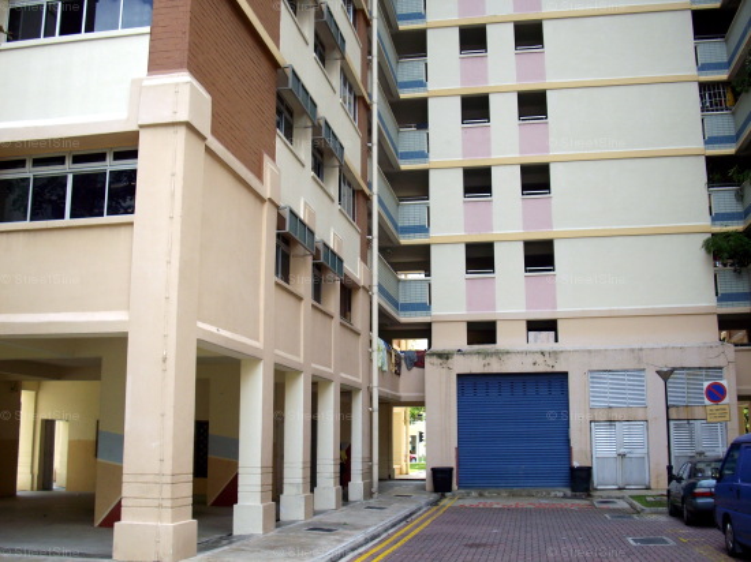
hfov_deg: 50.2
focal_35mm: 37
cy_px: 281
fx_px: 802
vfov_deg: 38.6
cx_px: 376
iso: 80
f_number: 2.8
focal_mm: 6.2
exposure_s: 1/400
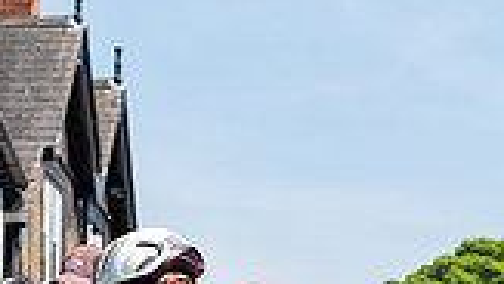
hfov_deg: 12.0
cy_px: 511
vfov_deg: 6.6
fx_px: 2394
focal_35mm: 179
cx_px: 272
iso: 160
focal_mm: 48
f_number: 4
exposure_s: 1/800
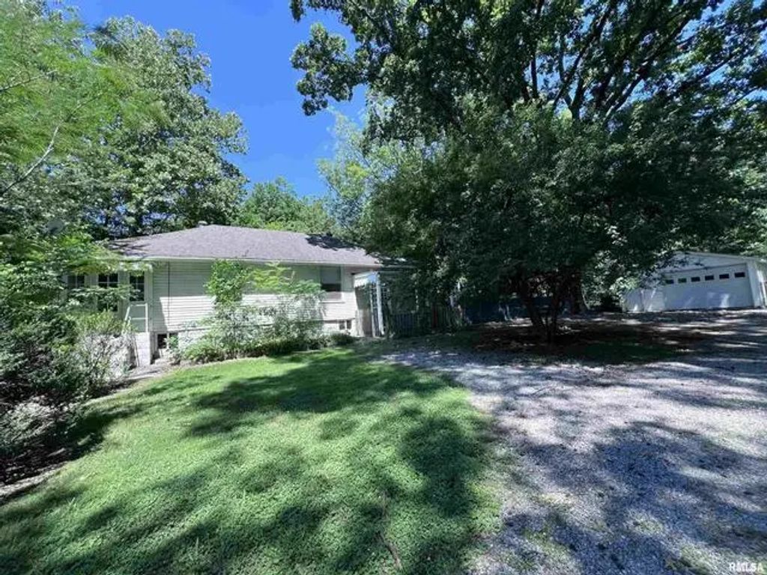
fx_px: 288
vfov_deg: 89.9
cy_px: 288
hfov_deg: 106.2
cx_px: 384
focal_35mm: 13
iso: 32
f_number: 1.8
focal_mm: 1.57
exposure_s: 1/377
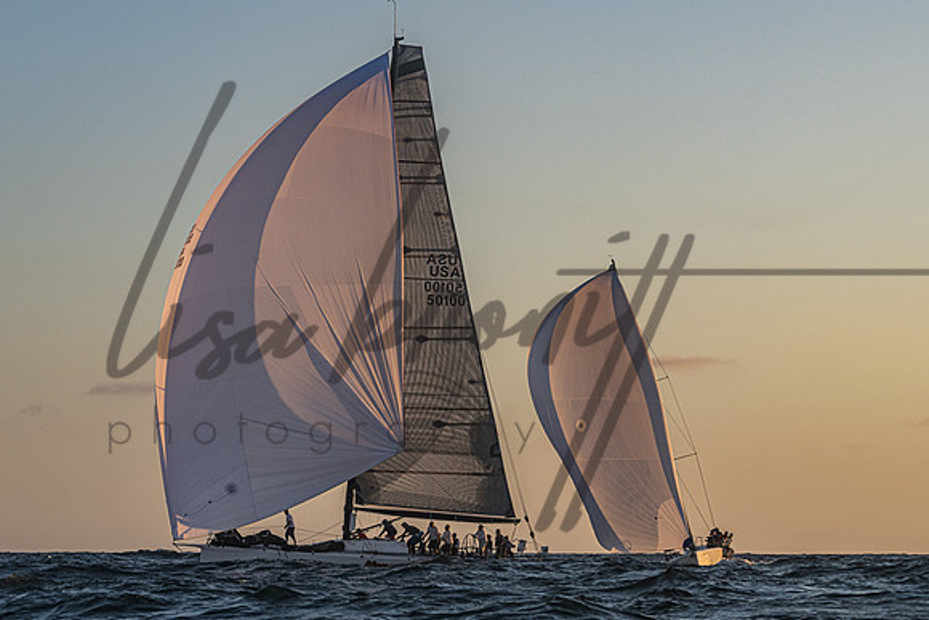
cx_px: 500
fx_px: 4053
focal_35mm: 157
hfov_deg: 13.1
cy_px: 303
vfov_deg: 8.7
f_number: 7.1
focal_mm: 115
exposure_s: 1/800
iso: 250
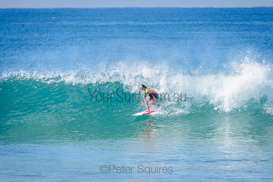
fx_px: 3832
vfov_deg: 2.7
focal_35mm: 505
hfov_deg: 4.1
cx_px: 136
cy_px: 91
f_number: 5.6
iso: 220
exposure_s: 1/2000
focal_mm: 500
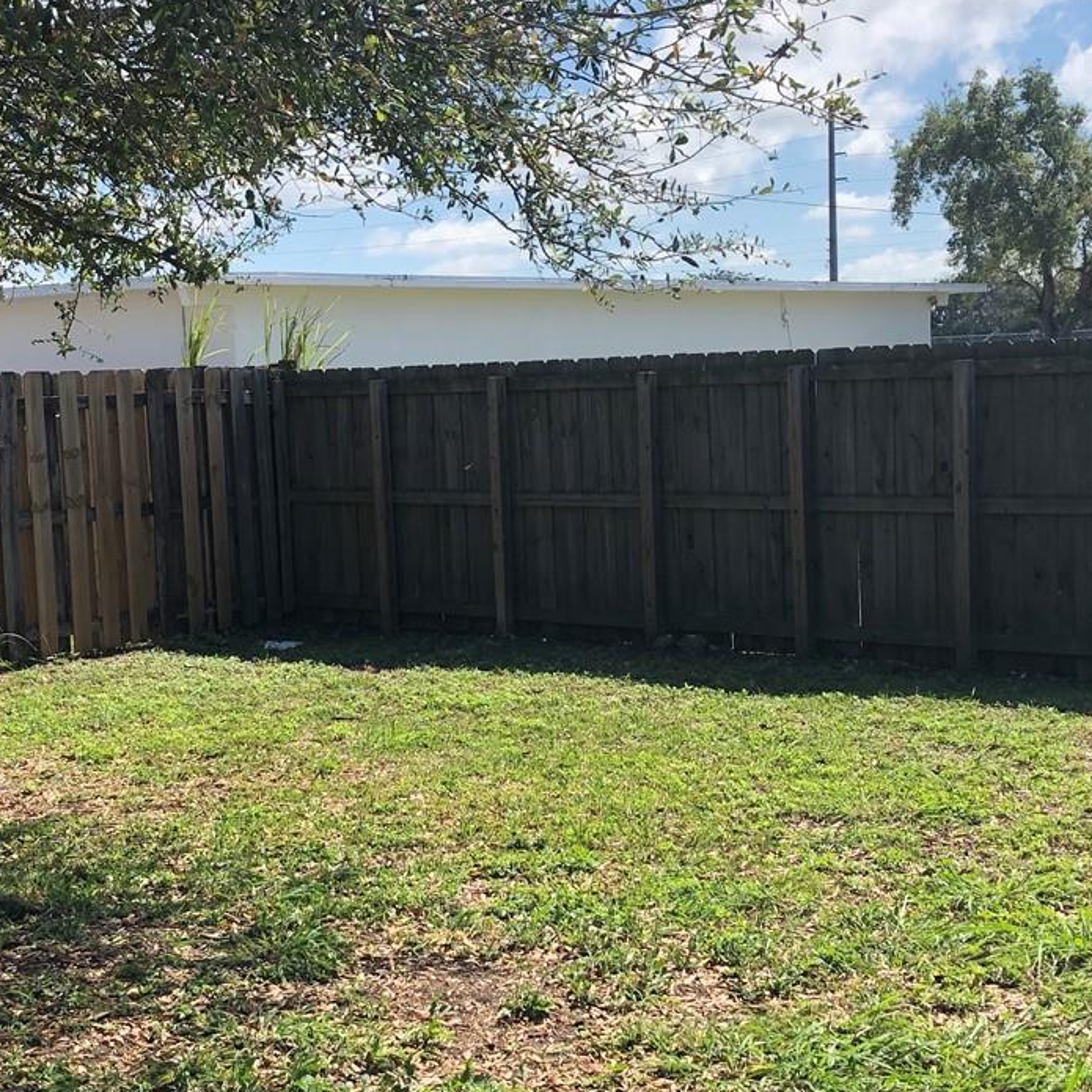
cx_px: 481
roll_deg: +1.9
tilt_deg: -4.2
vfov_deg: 30.0
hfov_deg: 30.0
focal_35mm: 57
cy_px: 584
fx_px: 2034
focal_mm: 3.99
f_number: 1.8
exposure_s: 1/1567
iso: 20
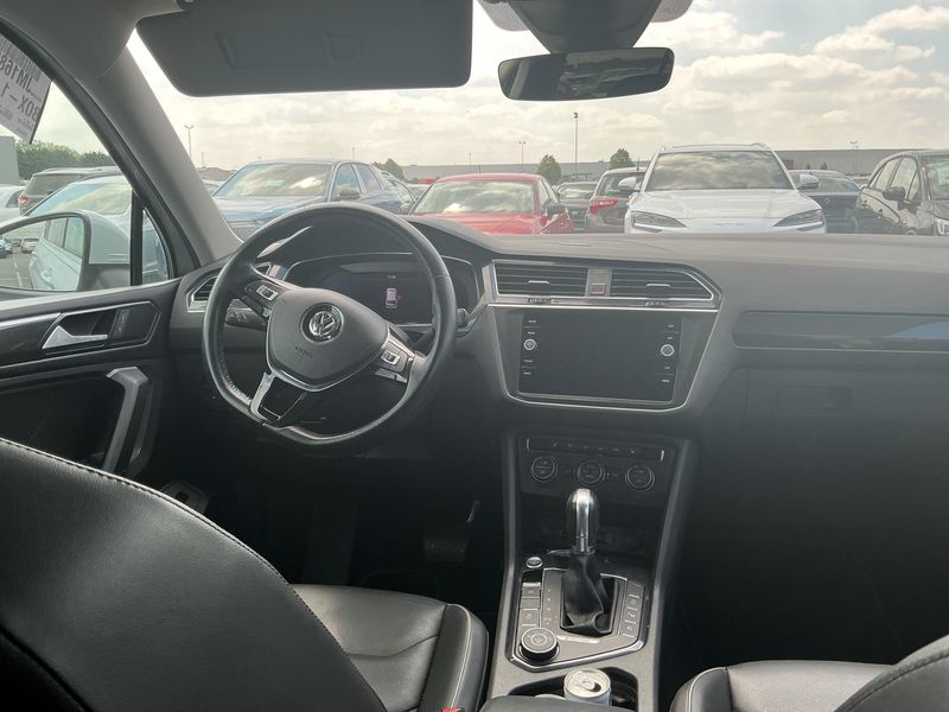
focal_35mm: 29
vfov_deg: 48.2
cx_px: 474
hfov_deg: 61.7
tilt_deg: -10.1
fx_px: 795
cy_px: 356
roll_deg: -0.7
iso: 25
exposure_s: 1/309
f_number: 1.8
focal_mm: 3
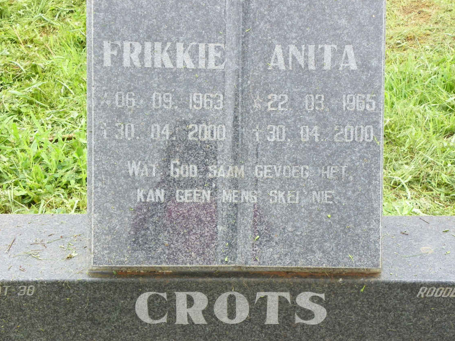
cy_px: 171
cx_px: 235
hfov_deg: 25.0
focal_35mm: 78
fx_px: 1025
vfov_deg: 18.9
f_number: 3.5
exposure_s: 1/60
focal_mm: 13
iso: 64
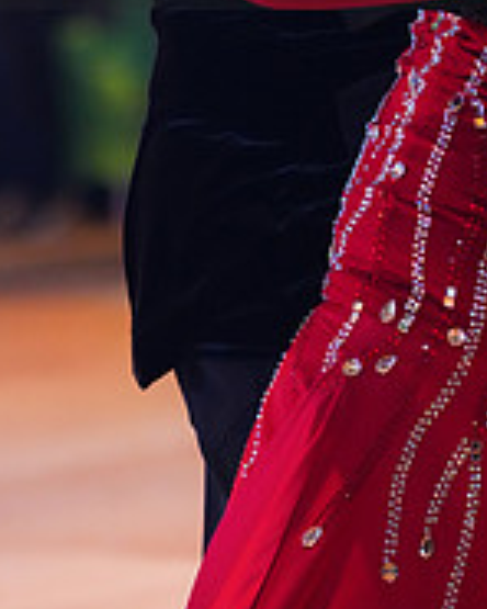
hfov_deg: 4.0
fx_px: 7045
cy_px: -99
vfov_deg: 4.9
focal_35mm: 391
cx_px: 331
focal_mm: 133
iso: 5000
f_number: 2.8
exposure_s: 1/400
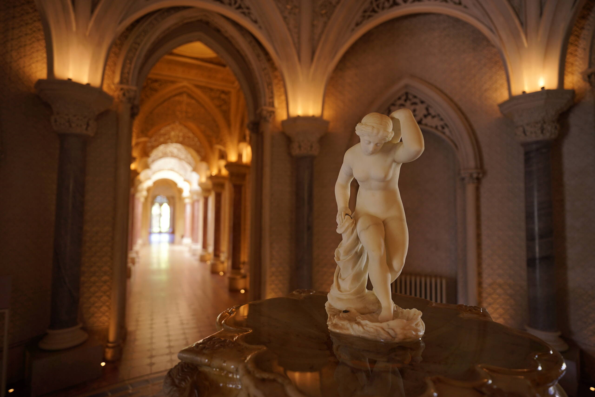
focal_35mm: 20
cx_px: 298
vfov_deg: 61.9
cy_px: 198
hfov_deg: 84.0
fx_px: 331
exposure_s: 1/60
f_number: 1.8
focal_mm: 20
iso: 160
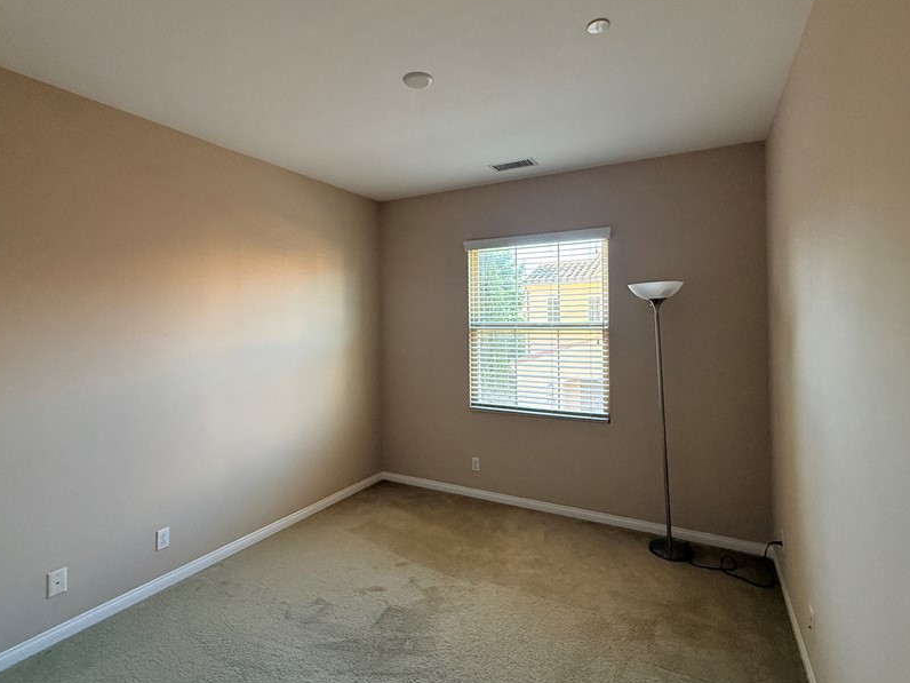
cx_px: 445
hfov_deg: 87.7
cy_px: 312
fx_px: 473
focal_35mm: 18
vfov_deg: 71.5
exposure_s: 1/120
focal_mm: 2.22
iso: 320
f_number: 2.2
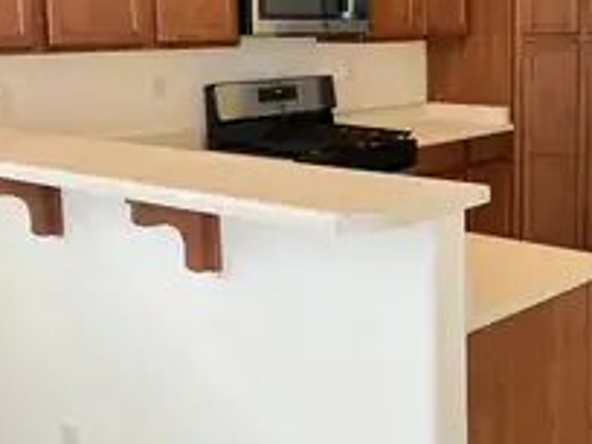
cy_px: 145
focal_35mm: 57
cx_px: 467
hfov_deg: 32.9
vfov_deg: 25.5
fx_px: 975
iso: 200
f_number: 1.8
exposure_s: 1/60
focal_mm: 3
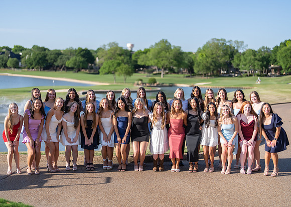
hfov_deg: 36.3
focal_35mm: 54
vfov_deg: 26.3
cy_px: 103
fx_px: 444
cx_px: 139
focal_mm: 50
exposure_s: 1/4000
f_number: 1.2
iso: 100
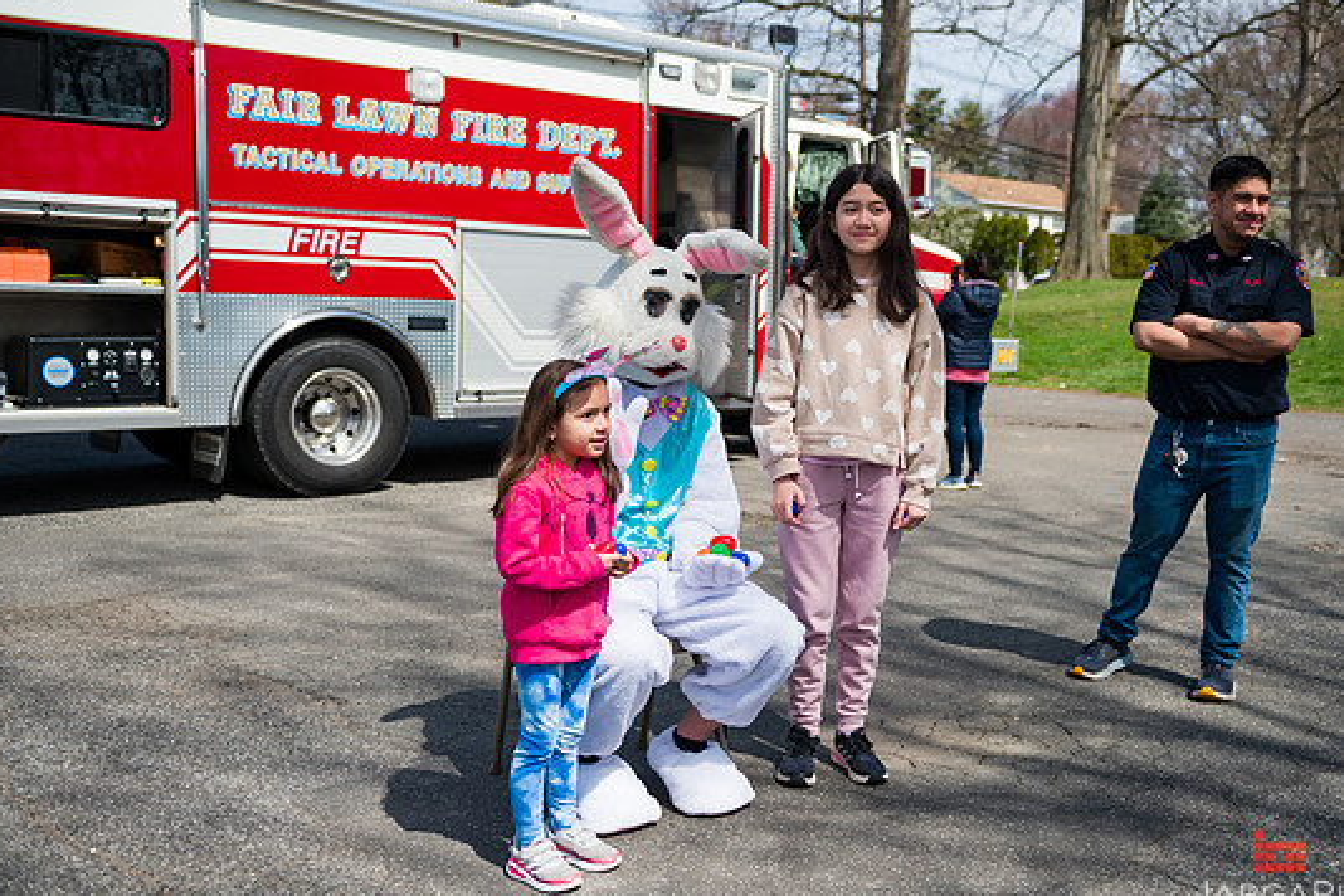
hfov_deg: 50.7
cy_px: 476
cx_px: 702
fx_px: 1419
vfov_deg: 35.0
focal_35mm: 38
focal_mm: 35
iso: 200
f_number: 4
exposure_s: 1/4000
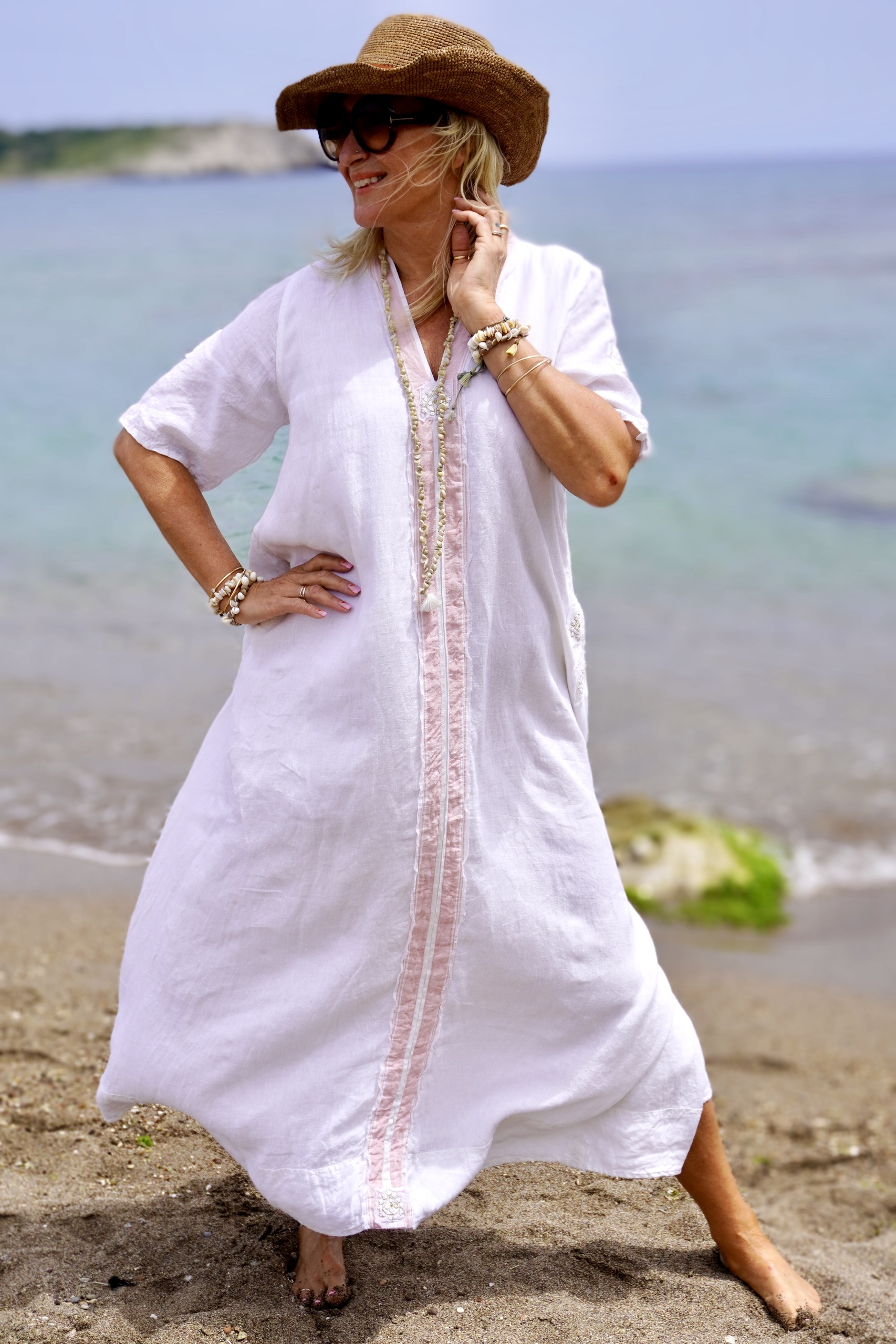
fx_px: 1680
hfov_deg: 29.9
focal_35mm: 45
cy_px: 672
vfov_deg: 43.6
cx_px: 448
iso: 100
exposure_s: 1/1250
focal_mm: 30
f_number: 5.6
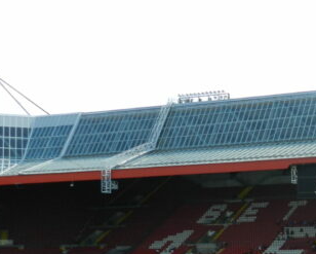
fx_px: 758
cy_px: 278
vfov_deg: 18.3
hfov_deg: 21.4
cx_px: 404
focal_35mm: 81
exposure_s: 1/800
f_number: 3.7
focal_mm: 5.6
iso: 160
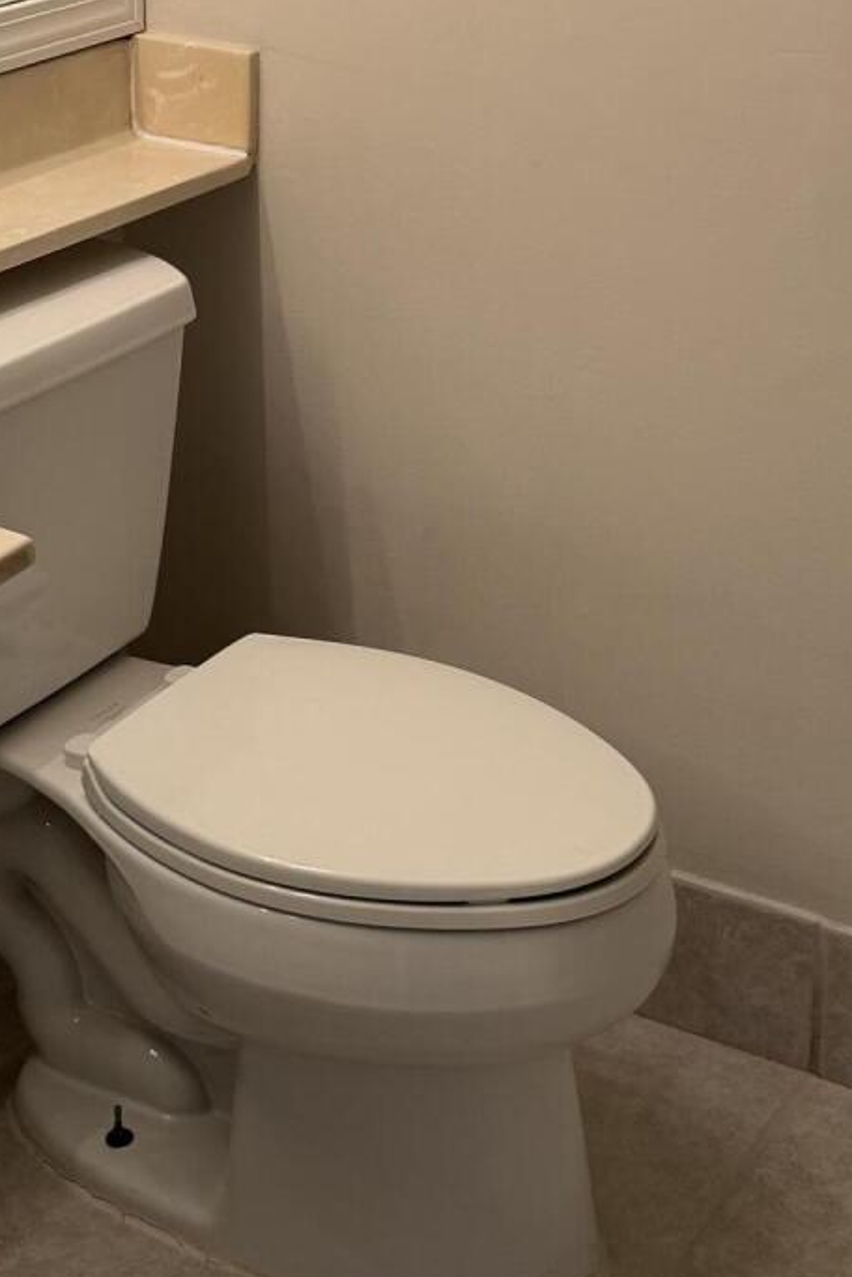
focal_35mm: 73
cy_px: 93
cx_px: 376
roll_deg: -1.3
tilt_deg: -13.5
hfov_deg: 18.7
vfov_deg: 26.6
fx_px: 2591
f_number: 1.78
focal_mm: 6.76
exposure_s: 1/120
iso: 80
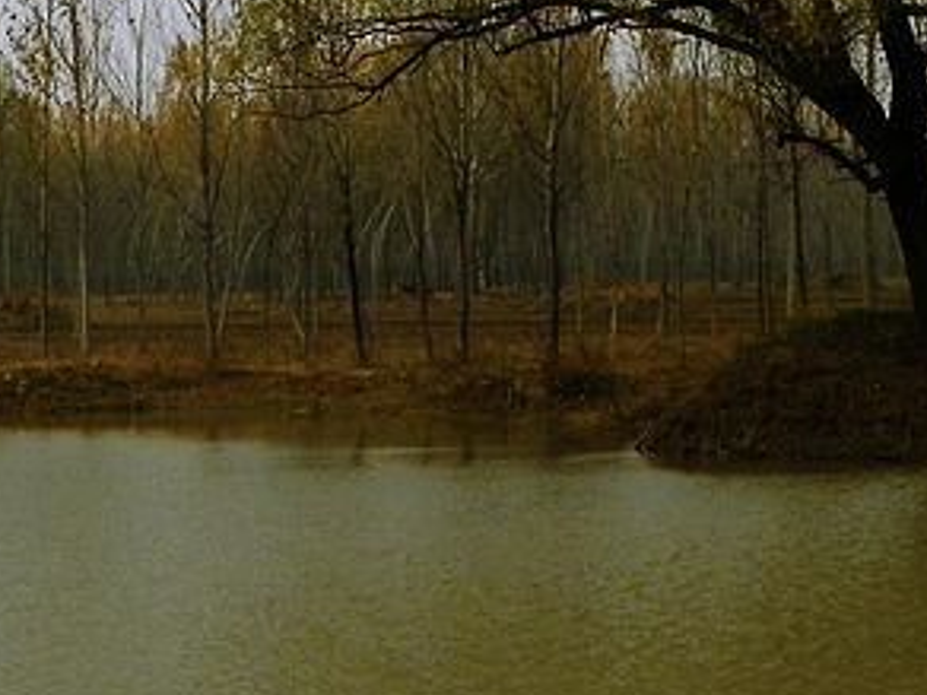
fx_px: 2865
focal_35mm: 107
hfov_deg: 18.4
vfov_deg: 13.3
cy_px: -211
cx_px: 406
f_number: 3.2
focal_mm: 6.9
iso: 100
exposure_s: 1/1600
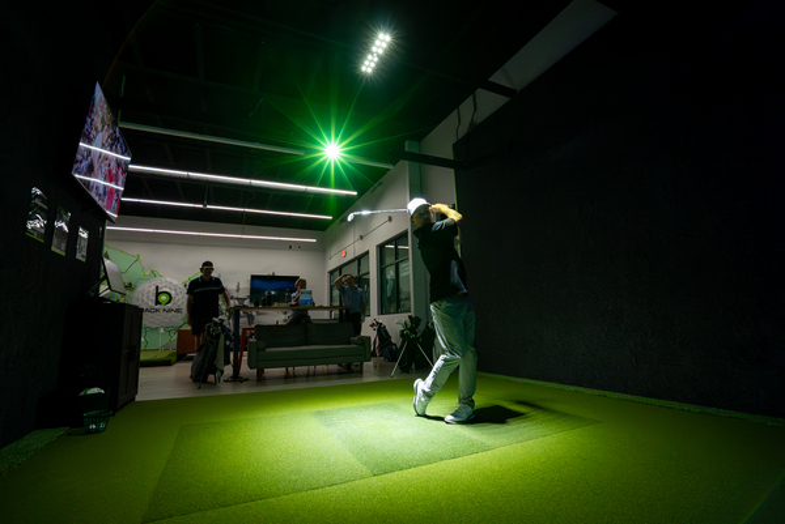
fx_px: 349
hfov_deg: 96.7
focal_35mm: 16
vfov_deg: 73.8
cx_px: 392
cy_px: 262
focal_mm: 16
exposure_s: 1/800
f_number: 4
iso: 20000
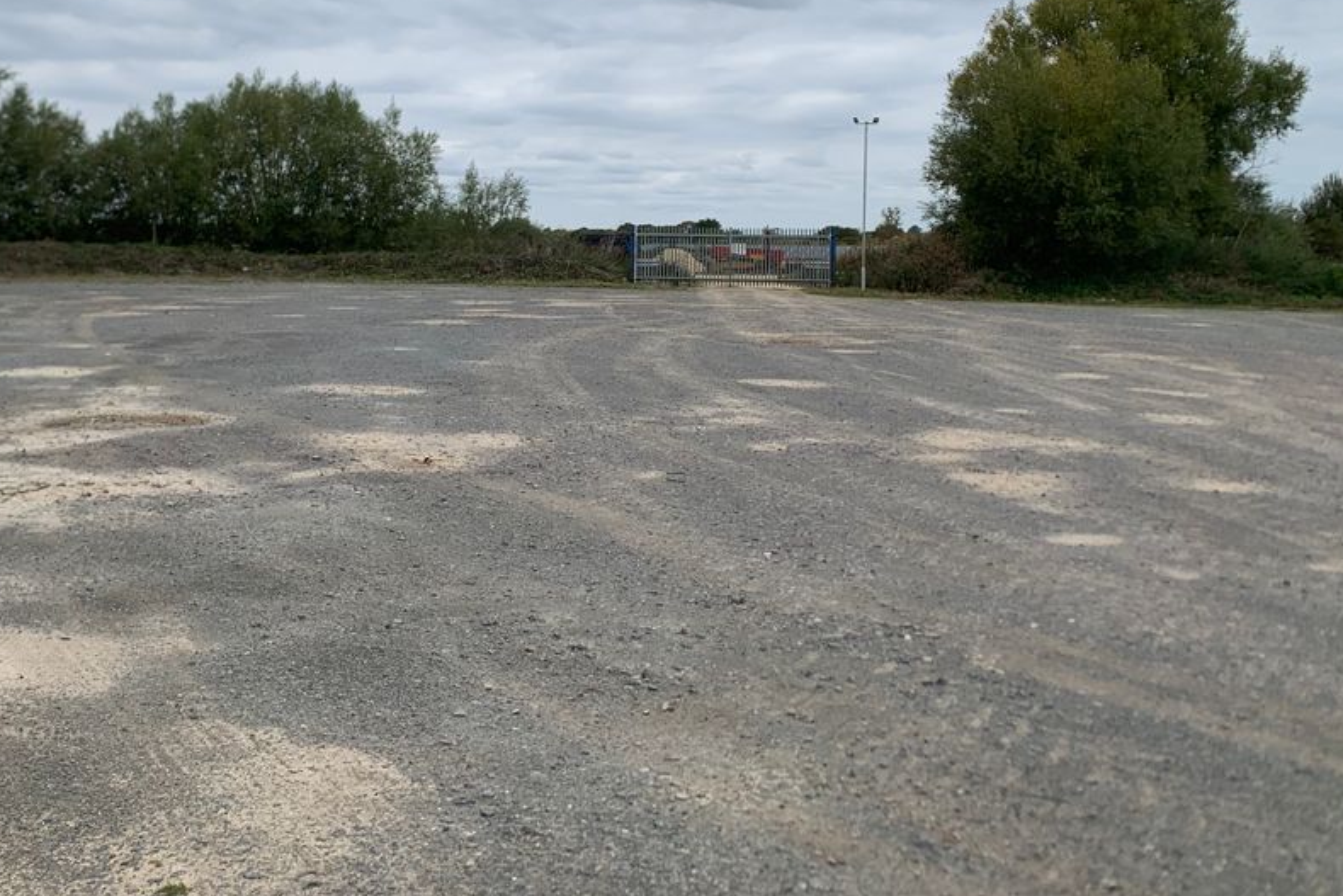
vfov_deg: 34.5
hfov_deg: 50.0
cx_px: 481
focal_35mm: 38
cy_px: 247
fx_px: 1418
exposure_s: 1/1718
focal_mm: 4.25
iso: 25
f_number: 1.8
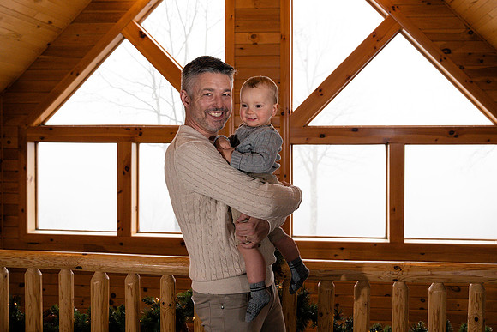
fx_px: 540
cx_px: 272
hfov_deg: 49.4
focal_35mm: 39
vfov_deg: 34.1
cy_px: 141
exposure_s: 1/250
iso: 800
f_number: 4.5
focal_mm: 33
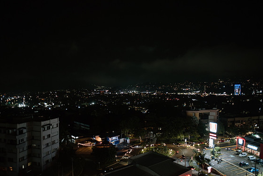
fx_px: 183
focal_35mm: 25
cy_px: 87
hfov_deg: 71.5
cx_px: 132
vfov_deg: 51.3
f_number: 2.8
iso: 2000
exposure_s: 1/125
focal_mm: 24
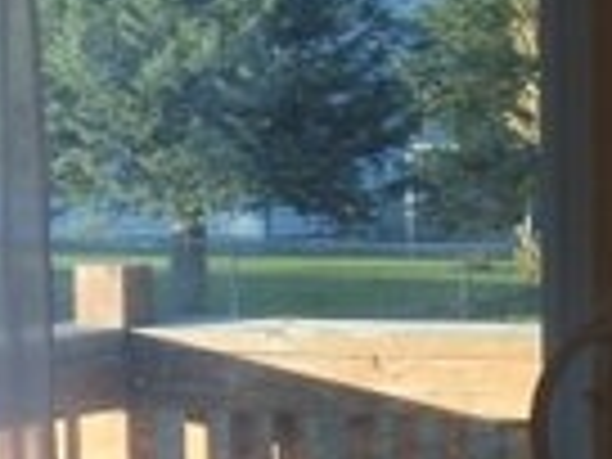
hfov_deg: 10.7
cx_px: 590
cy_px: 486
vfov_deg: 8.1
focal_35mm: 183
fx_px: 3235
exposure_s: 1/60
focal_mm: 8.1
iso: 80
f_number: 4.3
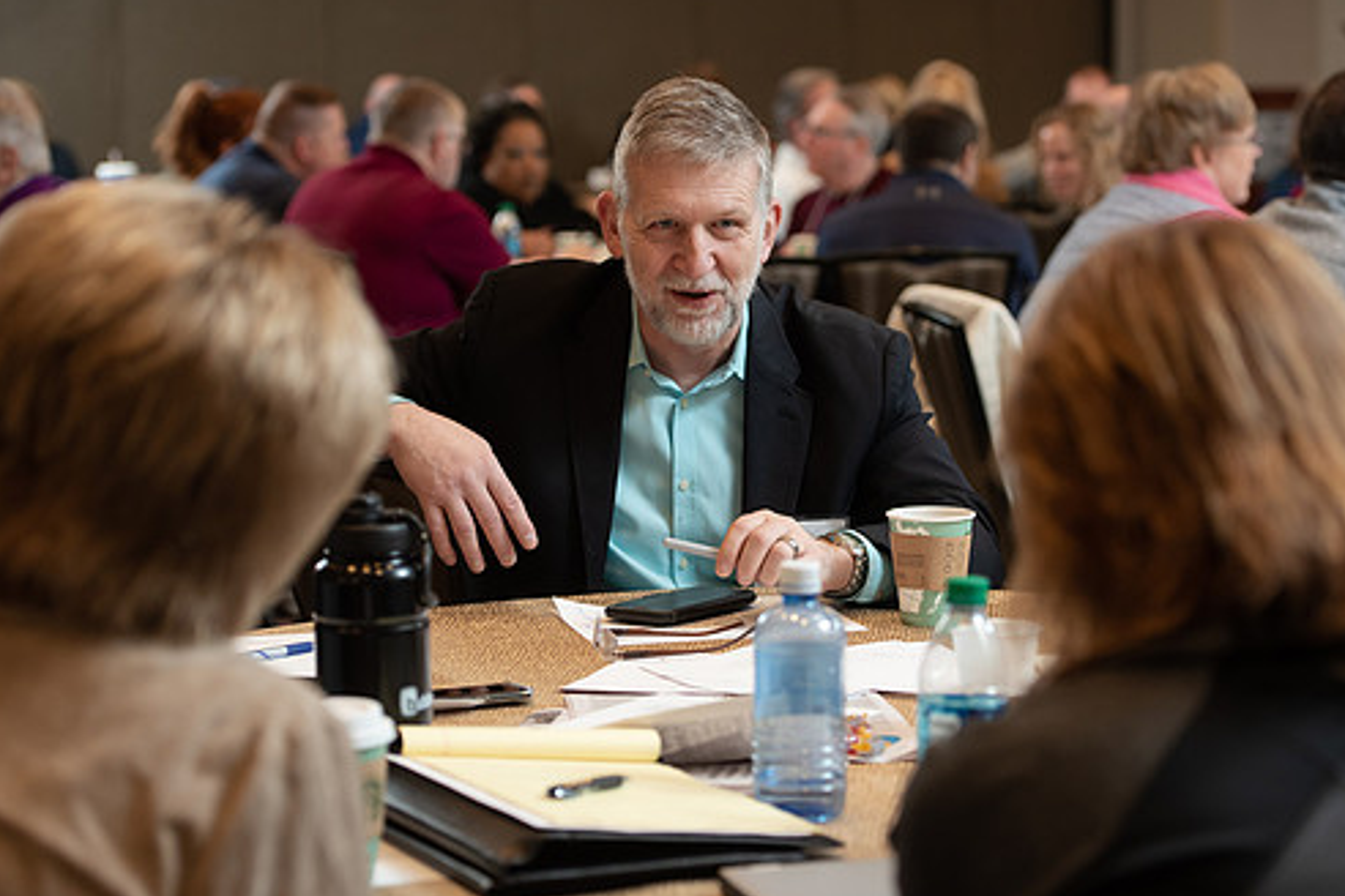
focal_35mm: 92
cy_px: 447
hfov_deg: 22.1
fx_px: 3437
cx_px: 722
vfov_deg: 14.9
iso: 1250
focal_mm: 78
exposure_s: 1/160
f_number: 4
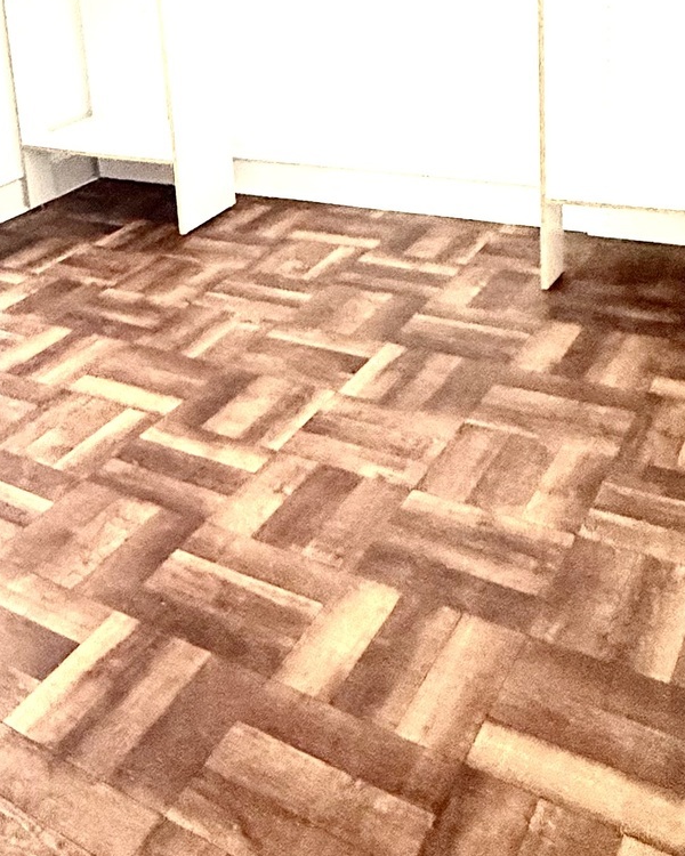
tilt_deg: -8.6
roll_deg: +5.2
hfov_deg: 33.6
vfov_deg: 41.3
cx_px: 54
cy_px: 131
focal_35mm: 42
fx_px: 1064
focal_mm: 2.22
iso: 320
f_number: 2.2
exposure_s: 1/60
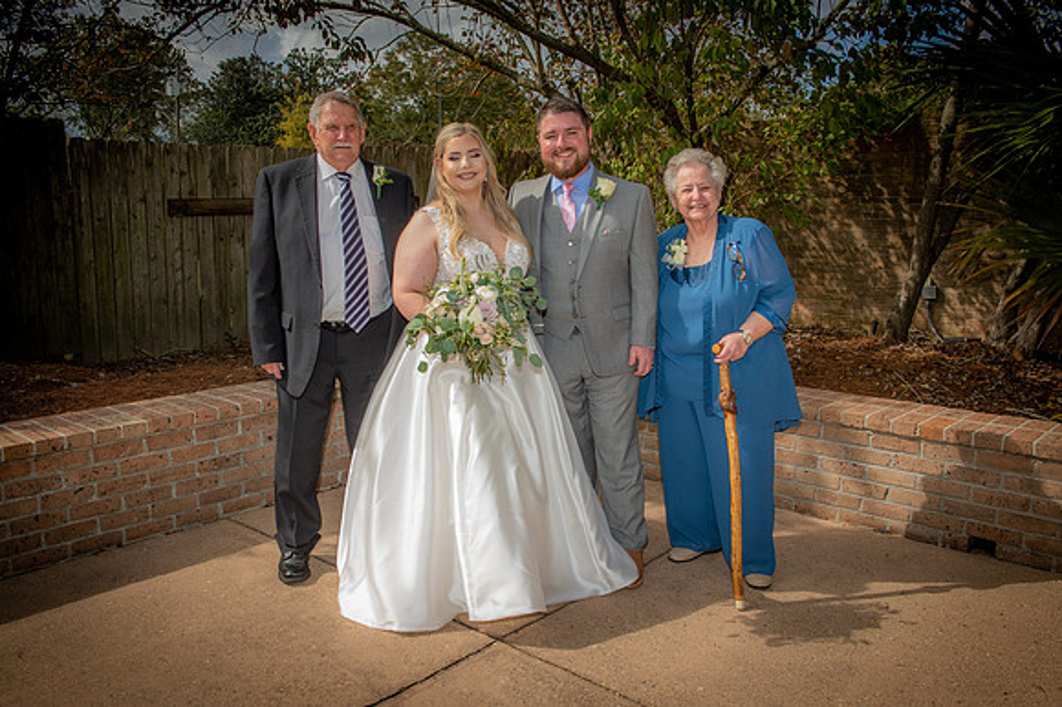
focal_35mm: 29
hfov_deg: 63.7
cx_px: 531
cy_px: 354
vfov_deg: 44.9
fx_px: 855
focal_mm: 29
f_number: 8
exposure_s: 1/250
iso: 125
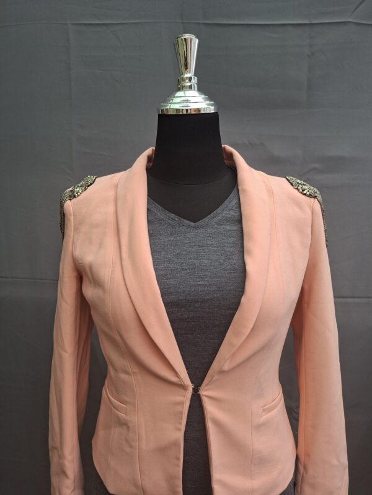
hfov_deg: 58.9
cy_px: 248
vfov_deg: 73.9
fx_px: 330
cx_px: 186
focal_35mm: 23
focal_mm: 5.54
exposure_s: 1/100
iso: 50
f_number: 1.8
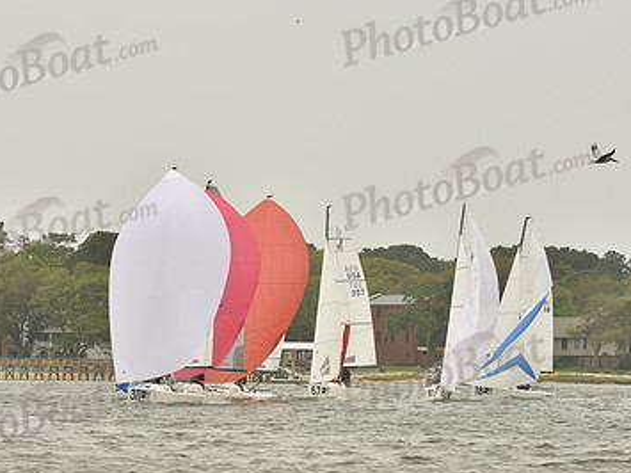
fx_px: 5722
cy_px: 301
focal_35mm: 314
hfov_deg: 6.3
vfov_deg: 4.7
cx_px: 251
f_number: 7.1
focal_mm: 200
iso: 320
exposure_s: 1/1000
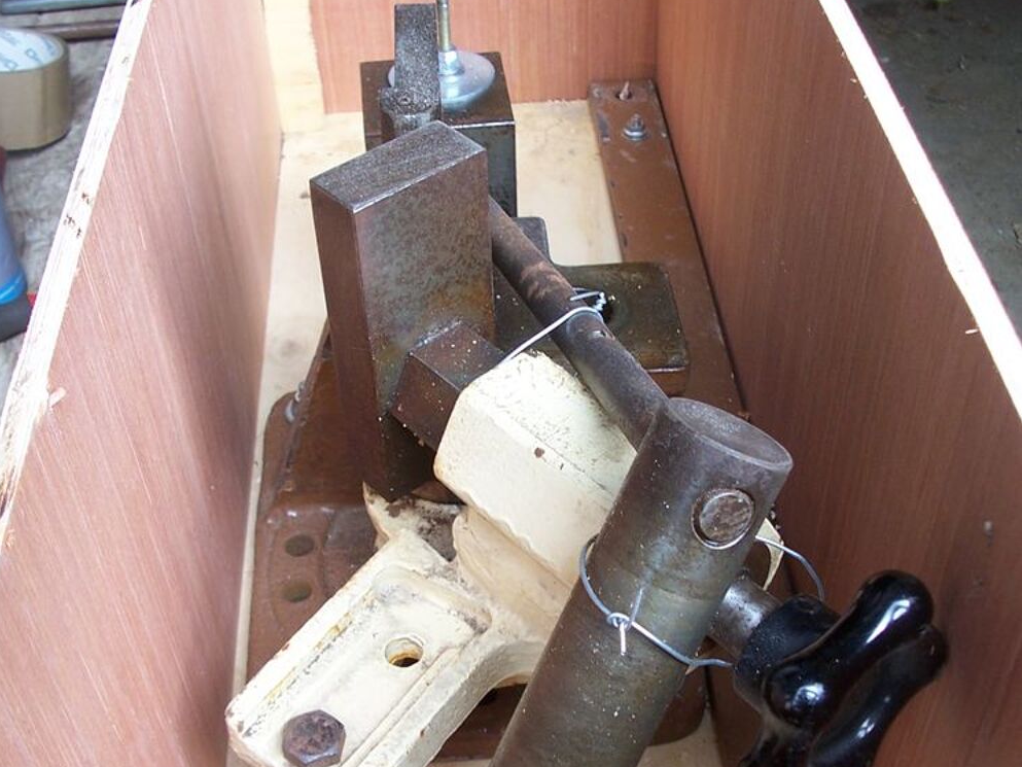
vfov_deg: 30.7
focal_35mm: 47
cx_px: 508
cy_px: 508
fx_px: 1388
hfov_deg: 40.4
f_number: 2.8
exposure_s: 1/45
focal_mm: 6
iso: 80
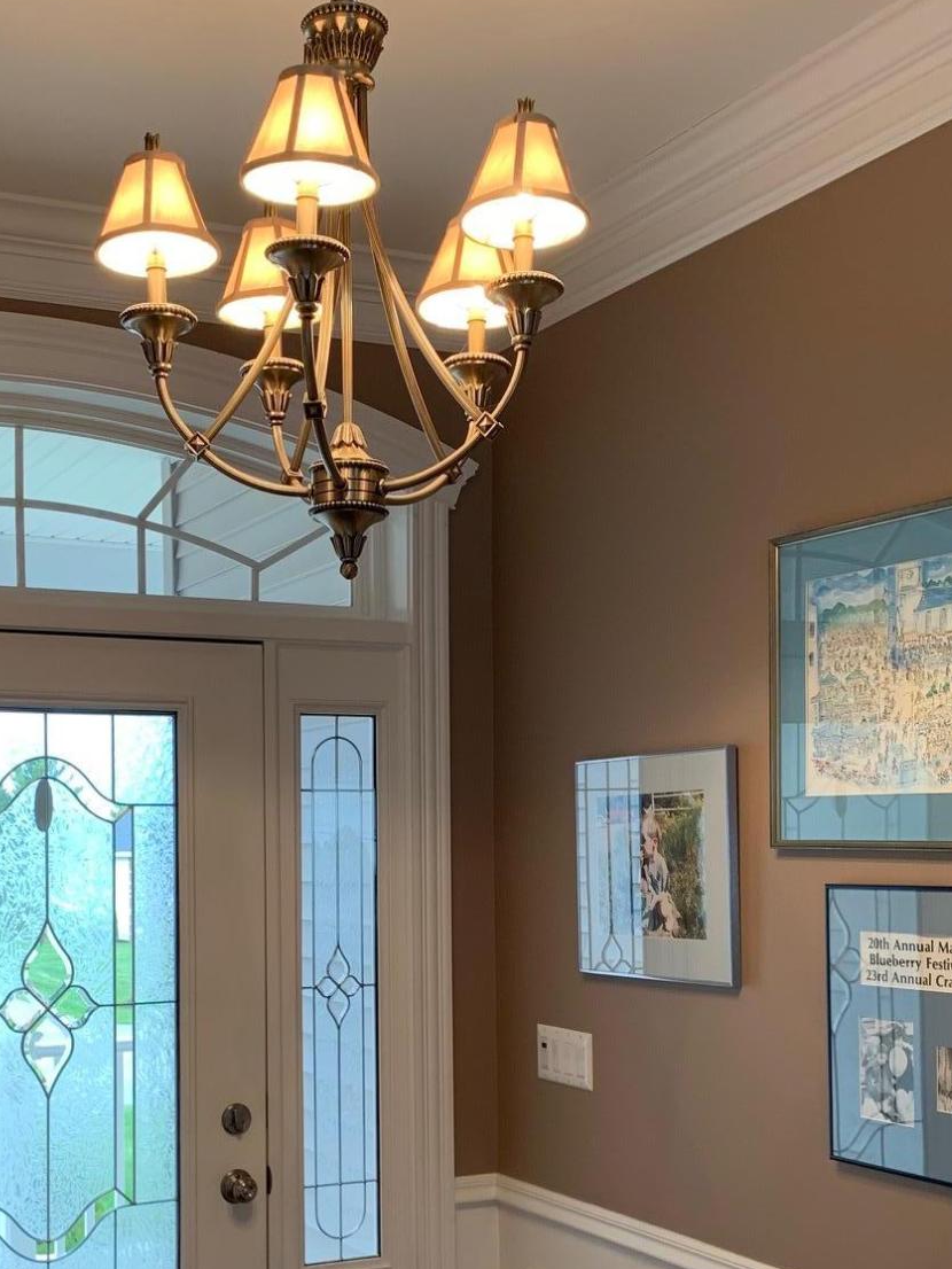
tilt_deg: +0.6
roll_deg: +0.2
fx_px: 1723
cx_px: 360
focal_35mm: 47
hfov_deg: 30.8
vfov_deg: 39.9
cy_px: 862
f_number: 1.8
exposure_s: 1/120
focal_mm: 4.25
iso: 80
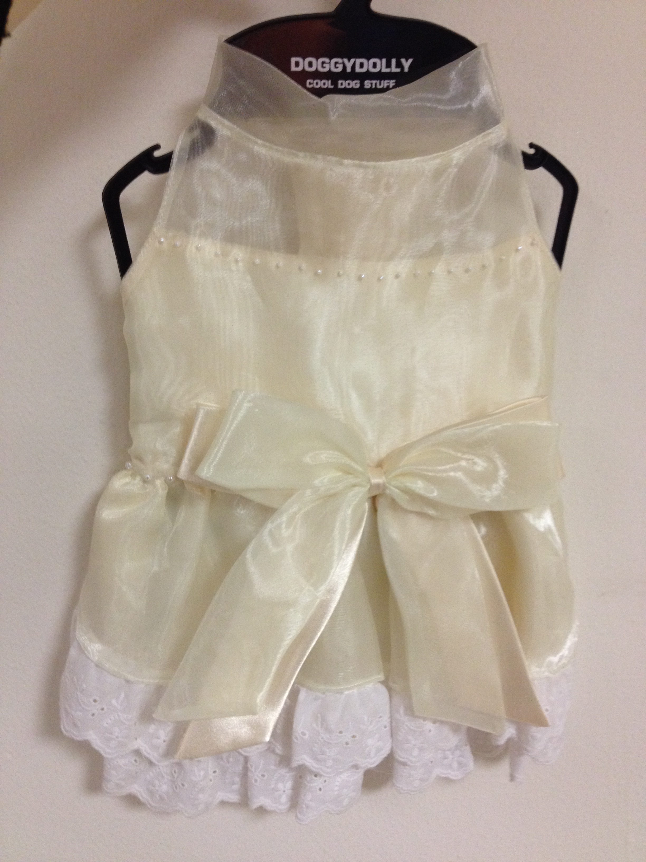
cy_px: 431
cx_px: 323
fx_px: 871
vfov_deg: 52.6
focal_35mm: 35
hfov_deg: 40.7
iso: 200
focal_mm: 4.28
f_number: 2.4
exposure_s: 1/20
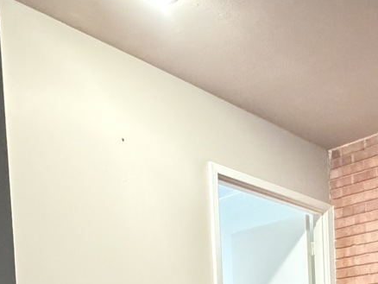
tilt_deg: -1.6
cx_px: 433
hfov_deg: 34.5
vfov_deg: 26.2
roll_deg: +2.0
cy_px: 382
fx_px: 503
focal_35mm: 46
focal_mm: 2.22
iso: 2000
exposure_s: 1/30
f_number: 2.2
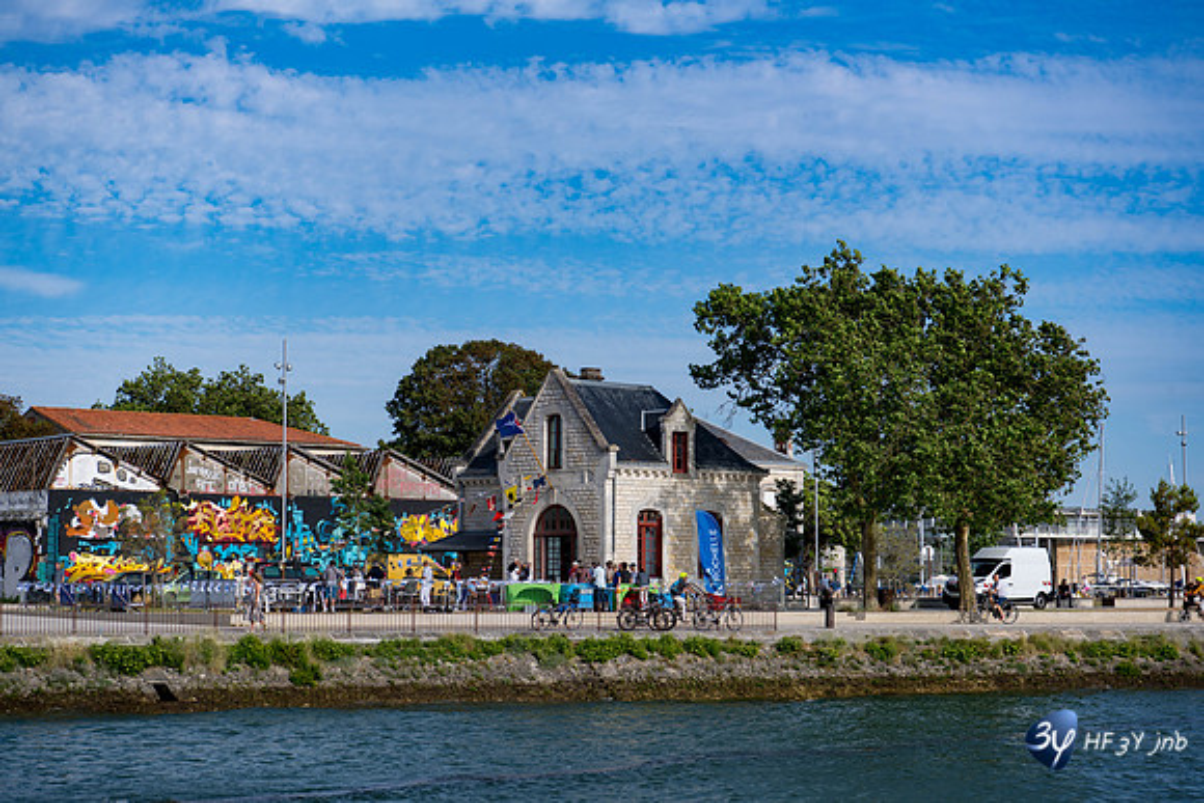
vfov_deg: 19.5
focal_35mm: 70
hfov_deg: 28.8
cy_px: 402
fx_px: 2342
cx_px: 602
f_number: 5.6
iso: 64
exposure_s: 1/500
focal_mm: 70
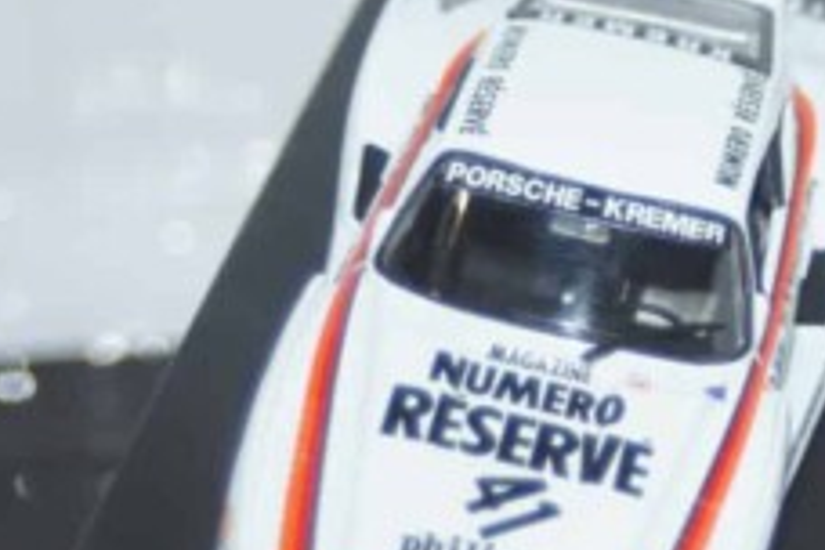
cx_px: 774
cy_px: 279
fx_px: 4514
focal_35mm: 197
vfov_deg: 7.0
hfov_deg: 10.4
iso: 250
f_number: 4.5
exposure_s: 1/125
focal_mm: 50
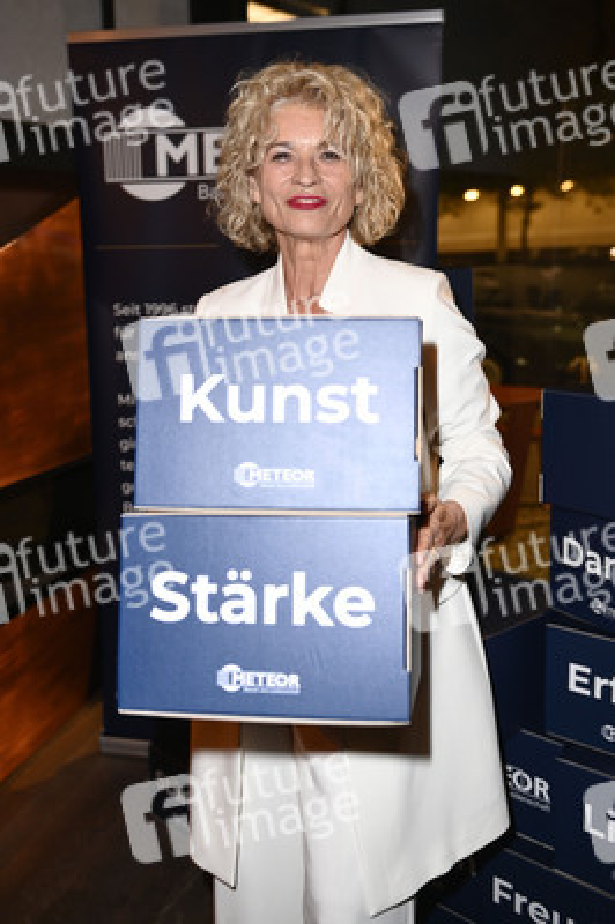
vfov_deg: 54.5
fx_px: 898
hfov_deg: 37.8
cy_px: 462
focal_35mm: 35
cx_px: 308
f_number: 3.2
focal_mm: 35
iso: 1600
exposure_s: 1/60
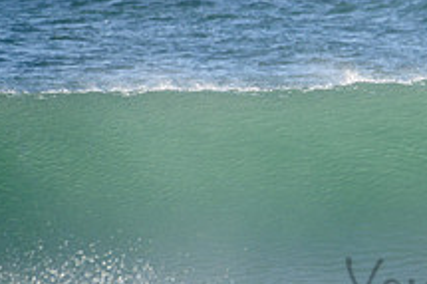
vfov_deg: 0.8
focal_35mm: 1751
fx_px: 20752
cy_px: 157
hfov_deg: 1.2
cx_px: 695
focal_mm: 500
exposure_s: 1/1250
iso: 180
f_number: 5.6
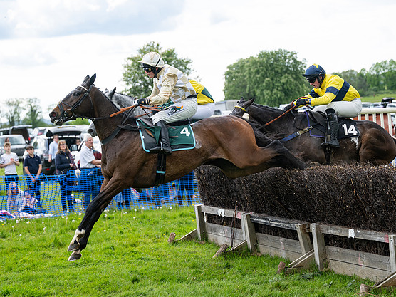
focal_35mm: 89
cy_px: 148
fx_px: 1018
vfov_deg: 16.6
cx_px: 201
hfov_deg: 22.0
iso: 400
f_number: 2.8
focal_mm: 70
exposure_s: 1/2500
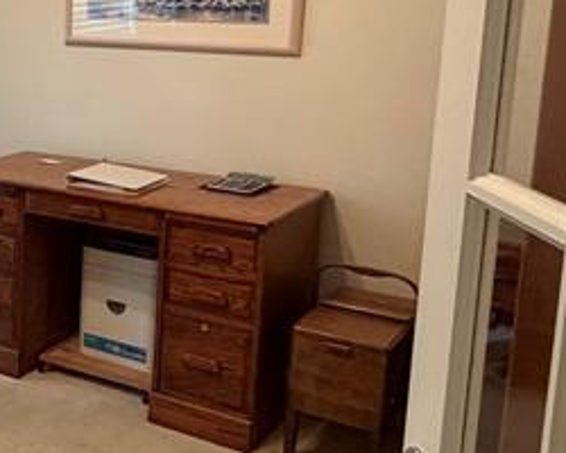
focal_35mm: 56
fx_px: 938
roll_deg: +0.7
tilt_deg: -9.7
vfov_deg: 26.9
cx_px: -134
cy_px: 136
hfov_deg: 28.6
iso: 400
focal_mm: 2.22
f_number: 2.2
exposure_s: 1/60
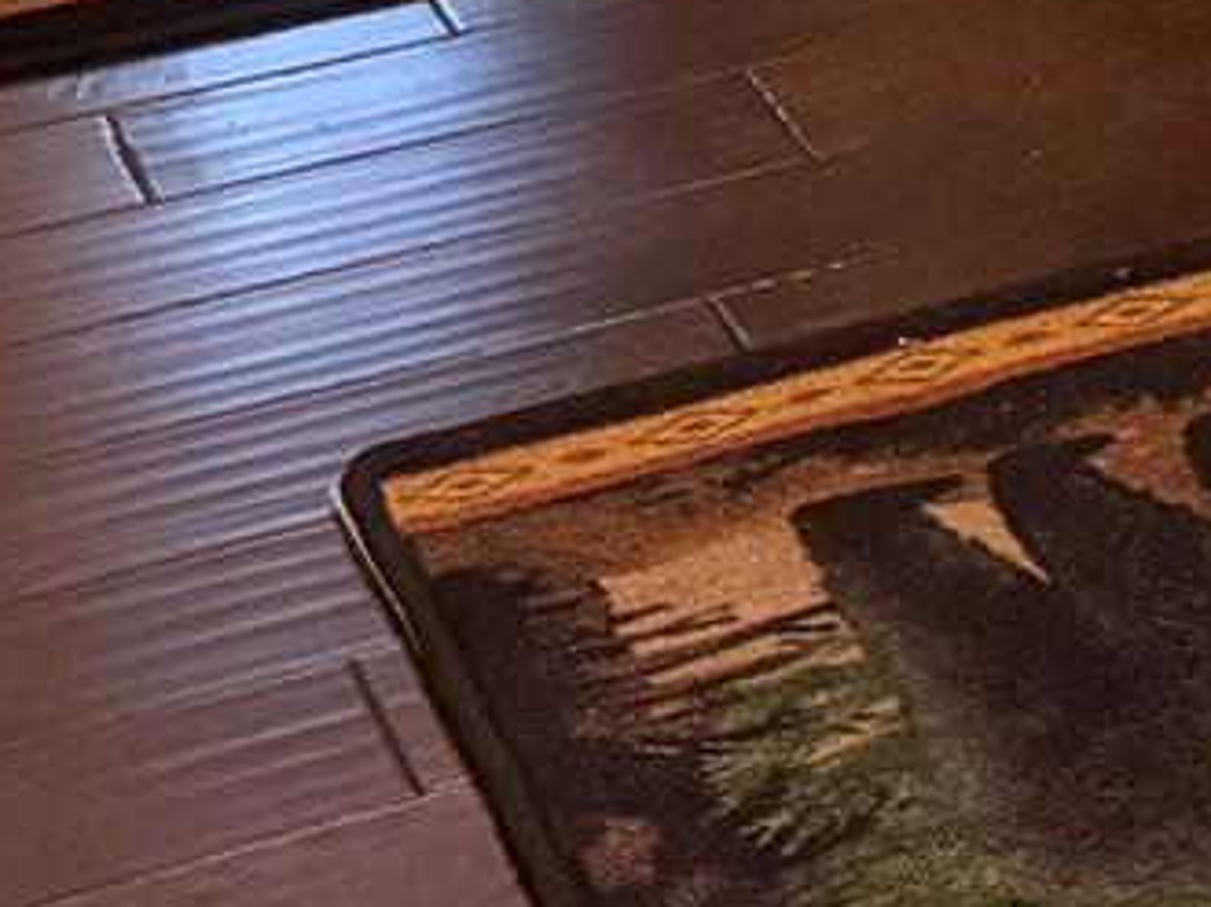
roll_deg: -1.2
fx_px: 5209
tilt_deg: -5.7
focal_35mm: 149
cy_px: -1700
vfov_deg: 8.5
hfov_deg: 12.1
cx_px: 2220
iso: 640
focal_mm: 6.76
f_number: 1.78
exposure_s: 1/60
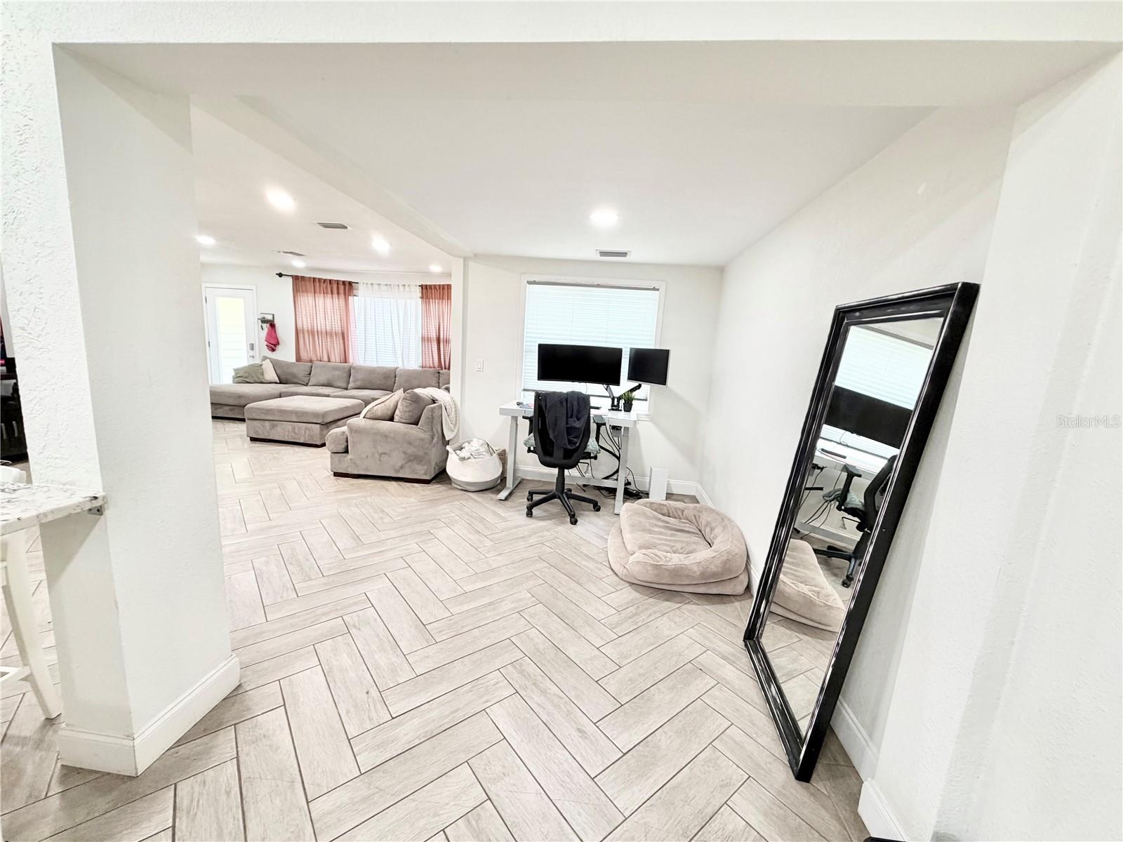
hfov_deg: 102.1
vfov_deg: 85.7
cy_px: 421
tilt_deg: -9.5
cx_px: 562
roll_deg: -3.8
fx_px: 454
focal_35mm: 14
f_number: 2.2
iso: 160
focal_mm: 2.22
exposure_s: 1/60
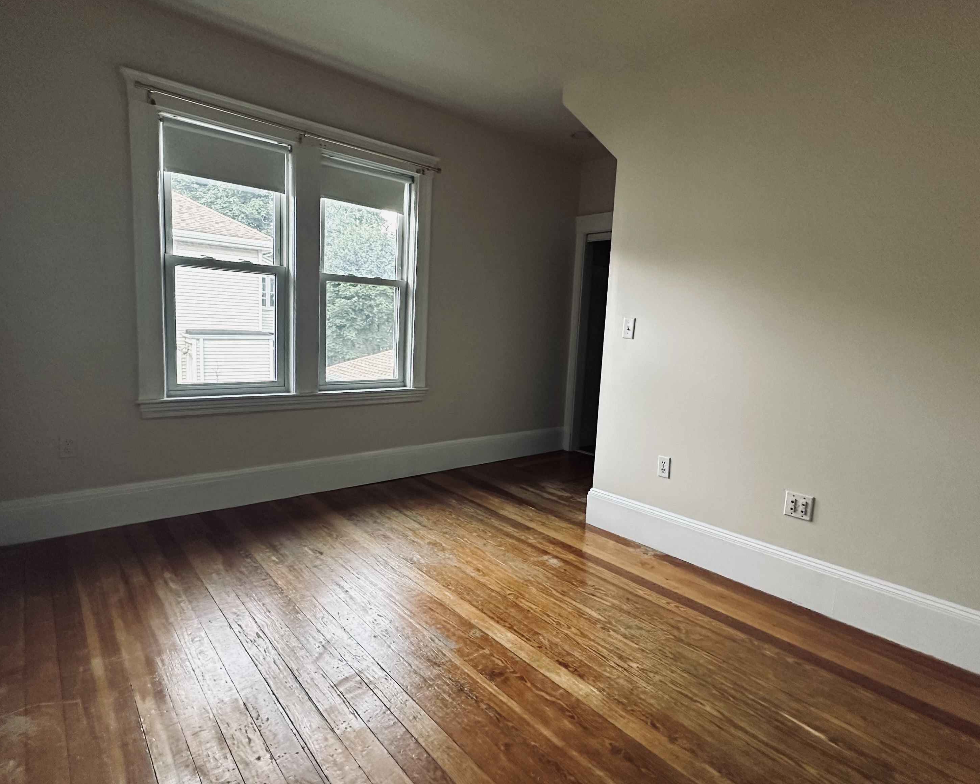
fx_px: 551
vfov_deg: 70.8
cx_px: 516
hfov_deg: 83.2
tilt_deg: -6.7
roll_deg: -3.0
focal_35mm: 19
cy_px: 388
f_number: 2.2
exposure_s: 1/99
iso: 320
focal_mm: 2.22
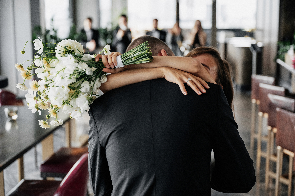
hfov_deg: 35.1
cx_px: 148
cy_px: 98
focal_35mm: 57
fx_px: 467
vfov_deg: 23.7
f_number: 2.8
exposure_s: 1/200
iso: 250
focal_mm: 57
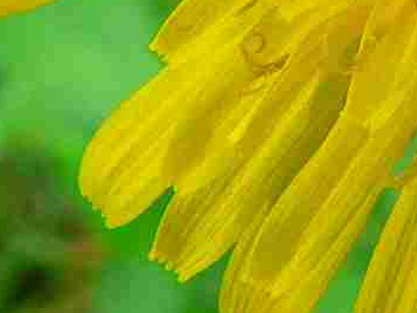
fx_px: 2519
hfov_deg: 9.1
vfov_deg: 6.9
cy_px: -296
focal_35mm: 209
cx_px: 706
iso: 200
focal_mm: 6
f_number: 6.5
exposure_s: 1/50
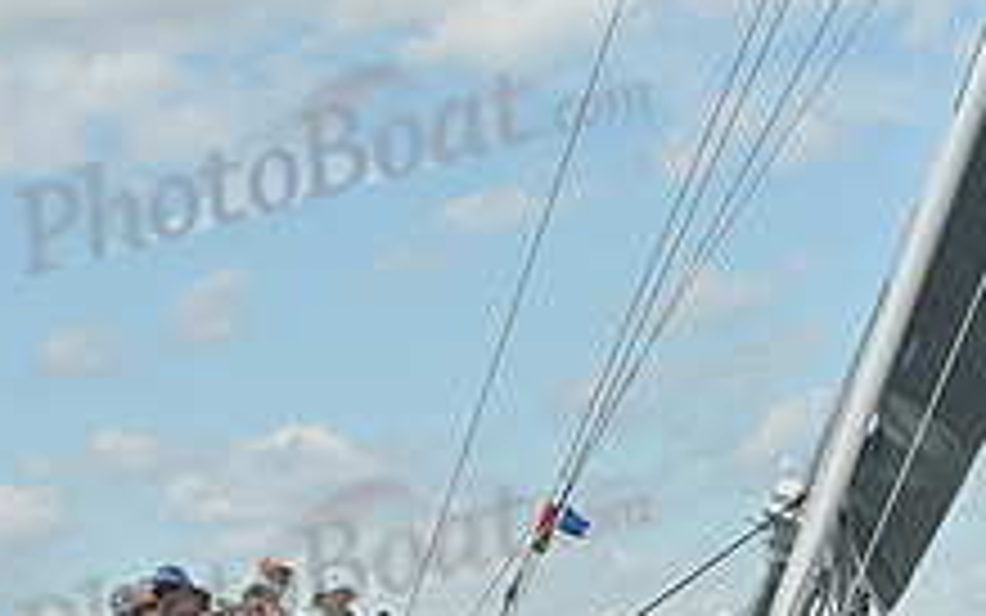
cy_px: 744
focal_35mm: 216
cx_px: 887
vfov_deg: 6.0
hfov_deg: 9.7
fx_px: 5806
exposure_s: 1/1250
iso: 250
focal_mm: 80
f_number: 9
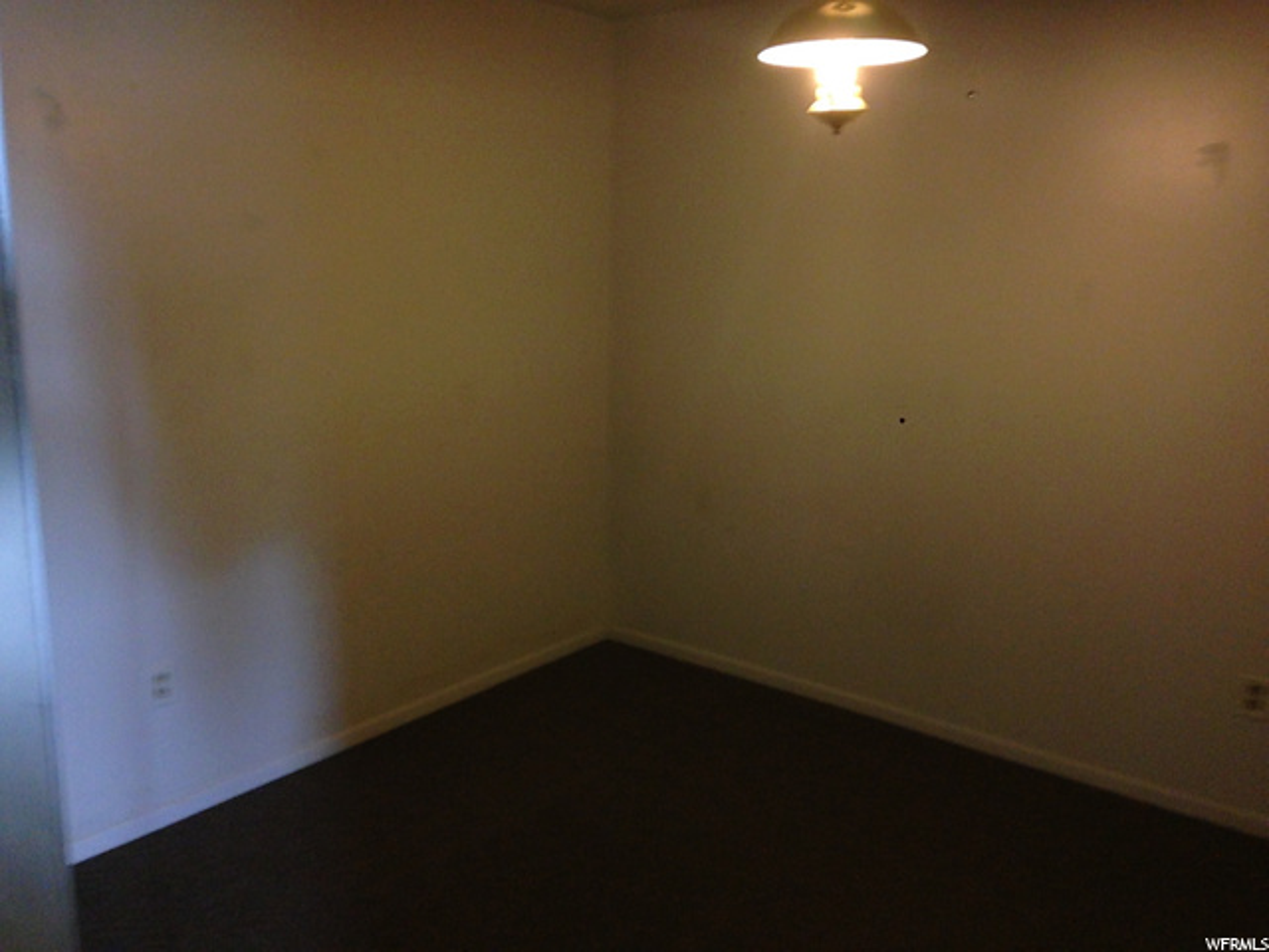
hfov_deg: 55.4
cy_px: 476
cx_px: 634
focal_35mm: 33
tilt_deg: -11.4
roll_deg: +0.7
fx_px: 1210
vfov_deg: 42.9
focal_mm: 4.12
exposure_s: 1/20
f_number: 2.4
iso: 320
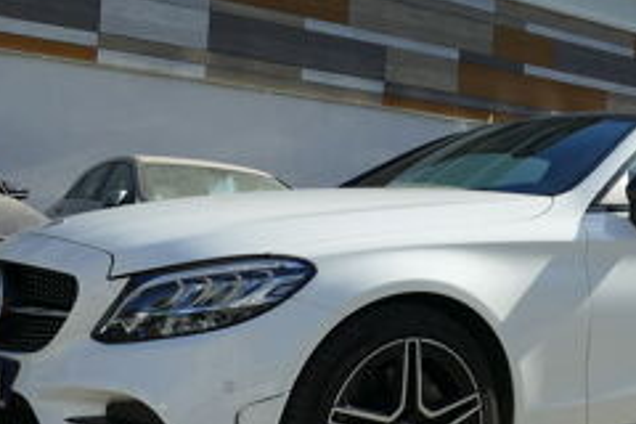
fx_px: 883
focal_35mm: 50
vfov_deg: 27.0
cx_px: 445
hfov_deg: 38.9
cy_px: 191
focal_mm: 9.12
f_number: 2.8
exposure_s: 1/2000
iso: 125
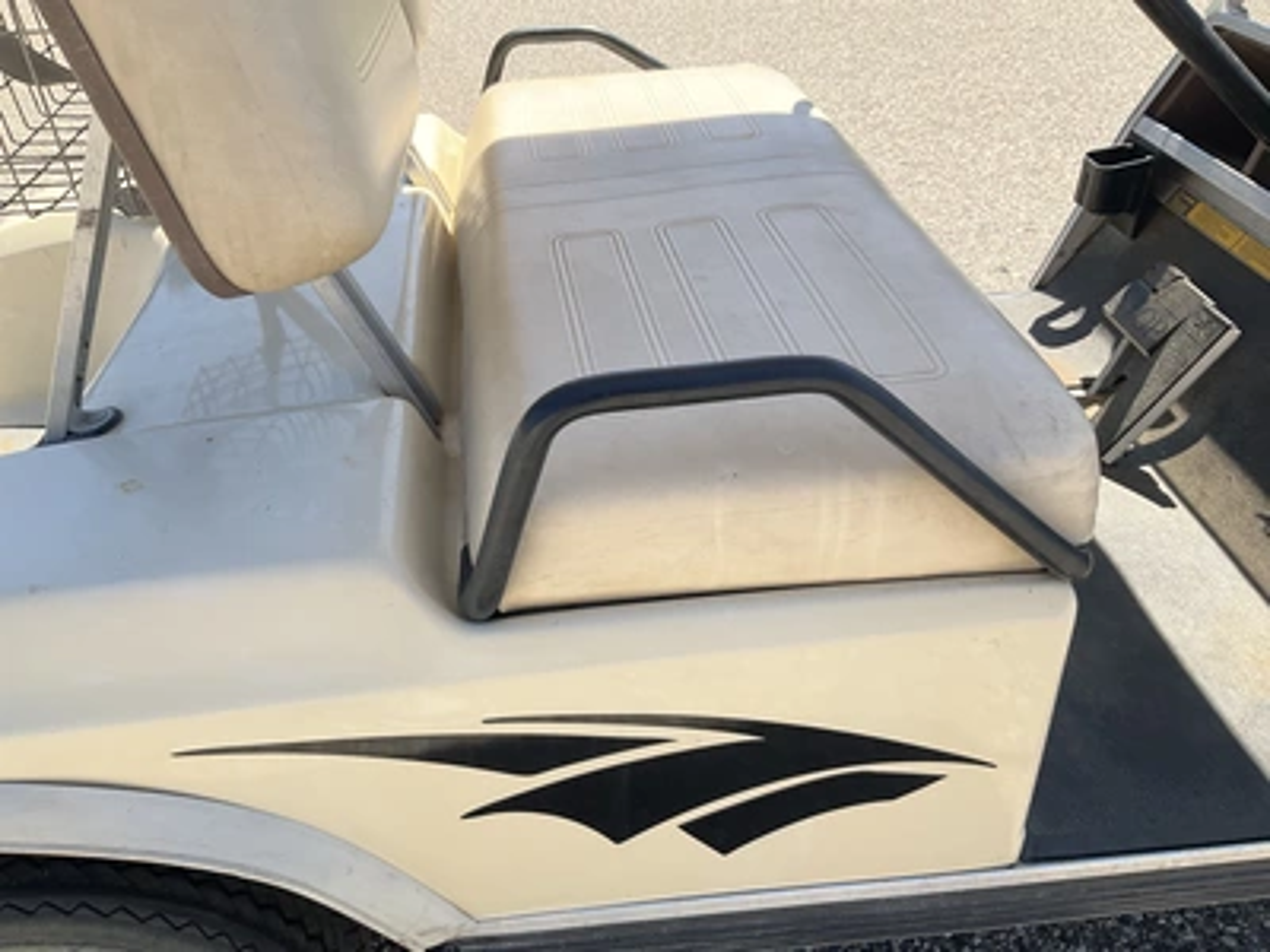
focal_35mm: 29
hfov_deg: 61.7
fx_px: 1064
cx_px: 635
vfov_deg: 48.2
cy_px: 476
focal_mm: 3
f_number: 1.8
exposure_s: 1/883
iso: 25
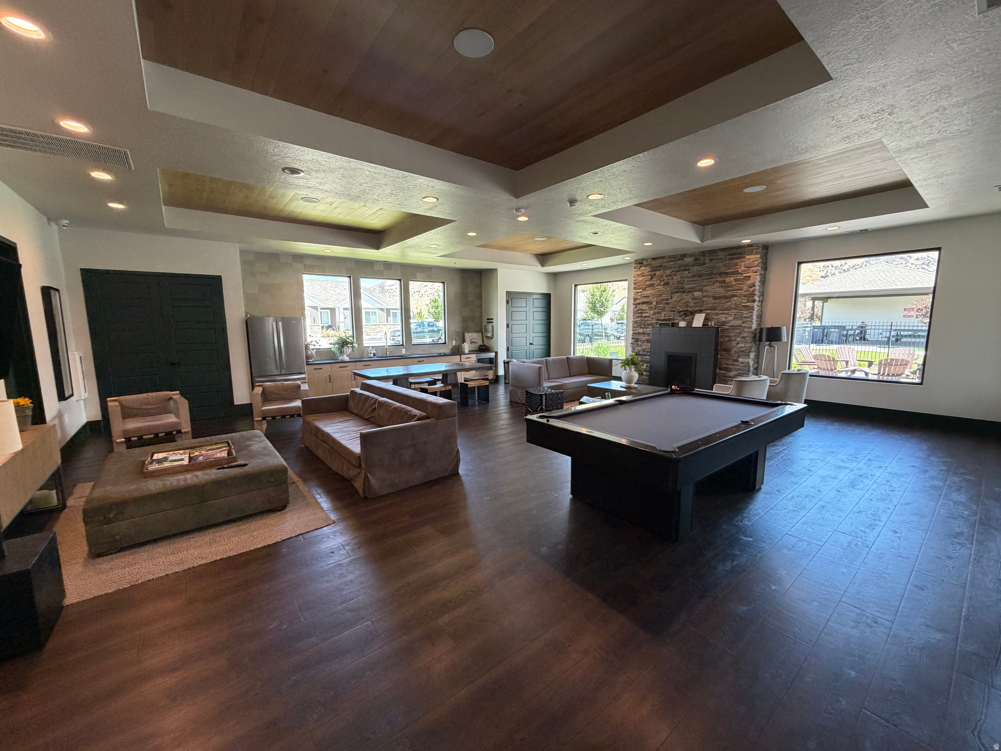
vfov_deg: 85.7
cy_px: 376
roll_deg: +0.5
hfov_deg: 102.1
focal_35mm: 14
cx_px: 500
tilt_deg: -6.3
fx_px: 405
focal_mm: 2.22
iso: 320
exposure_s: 1/120
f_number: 2.2
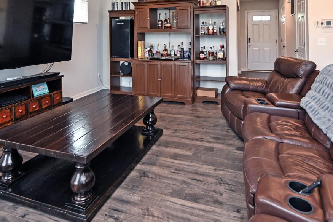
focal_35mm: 24
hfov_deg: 73.8
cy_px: 35
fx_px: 222
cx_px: 167
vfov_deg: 49.1
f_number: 4
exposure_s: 1/60
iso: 500
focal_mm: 14
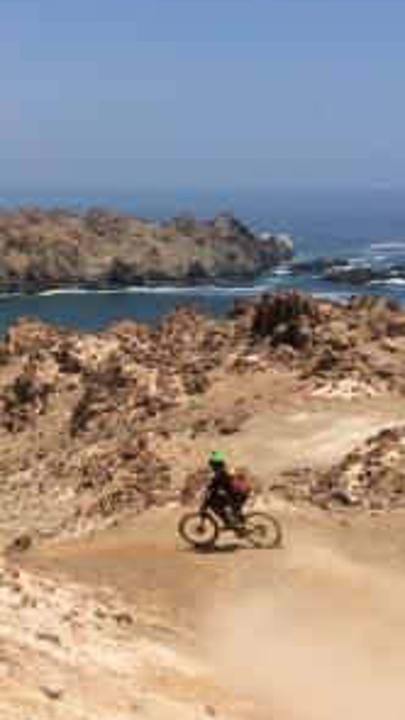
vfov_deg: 42.8
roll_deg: -0.8
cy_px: 393
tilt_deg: -13.4
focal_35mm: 48
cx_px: 98
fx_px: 916
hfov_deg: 24.6
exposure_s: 1/3731
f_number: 2.2
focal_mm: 4.15
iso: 32
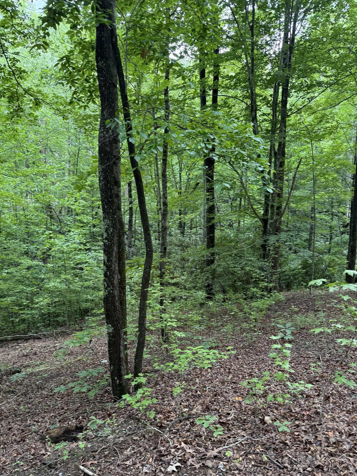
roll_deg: -0.1
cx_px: 170
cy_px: 275
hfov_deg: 49.7
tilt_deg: -10.1
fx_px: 385
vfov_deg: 63.1
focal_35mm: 28
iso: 200
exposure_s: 1/117
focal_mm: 6.76
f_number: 1.78
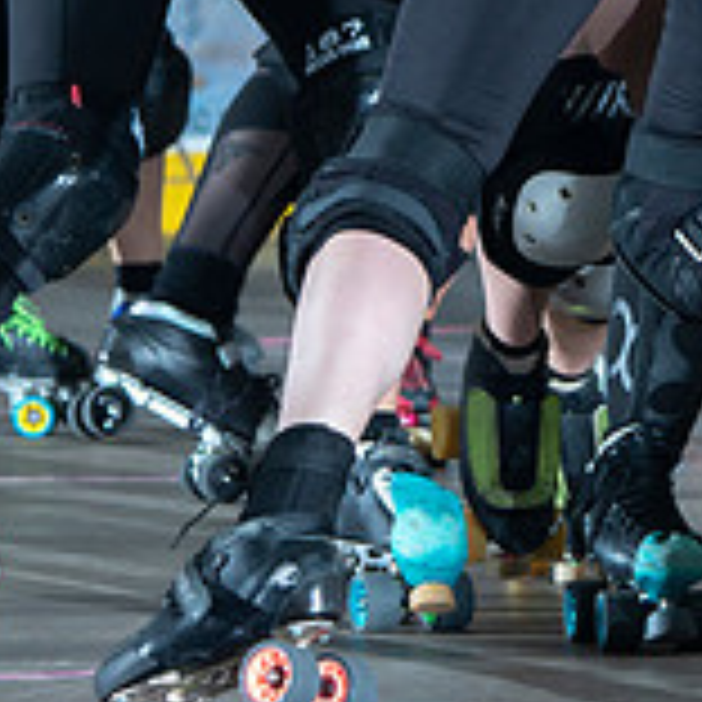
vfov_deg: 4.3
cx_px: 567
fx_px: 9407
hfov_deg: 4.3
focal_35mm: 410
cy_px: -160
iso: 800
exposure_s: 1/160
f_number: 7.1
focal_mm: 130
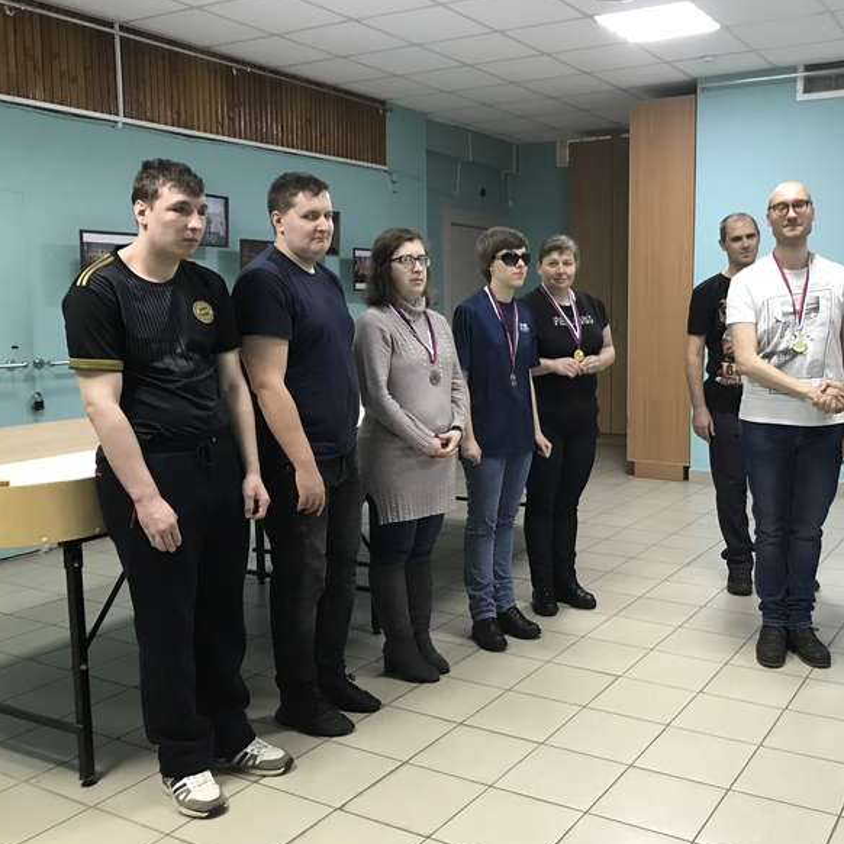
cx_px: 544
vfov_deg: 48.4
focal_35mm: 34
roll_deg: +0.0
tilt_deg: -8.0
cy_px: 429
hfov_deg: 47.9
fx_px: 938
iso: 64
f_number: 1.8
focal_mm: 3.99
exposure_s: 1/17
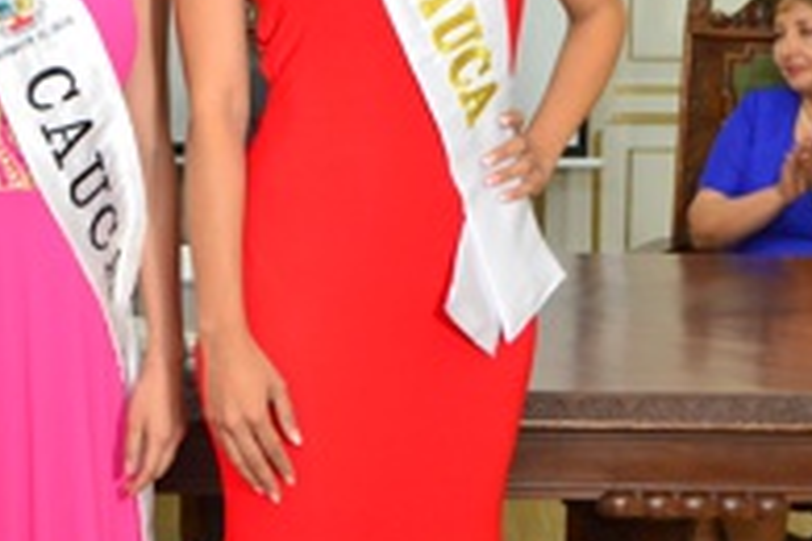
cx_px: 179
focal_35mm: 110
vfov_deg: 12.4
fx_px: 2481
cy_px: 92
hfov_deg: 18.4
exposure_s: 1/30
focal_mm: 26
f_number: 4.2
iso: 800
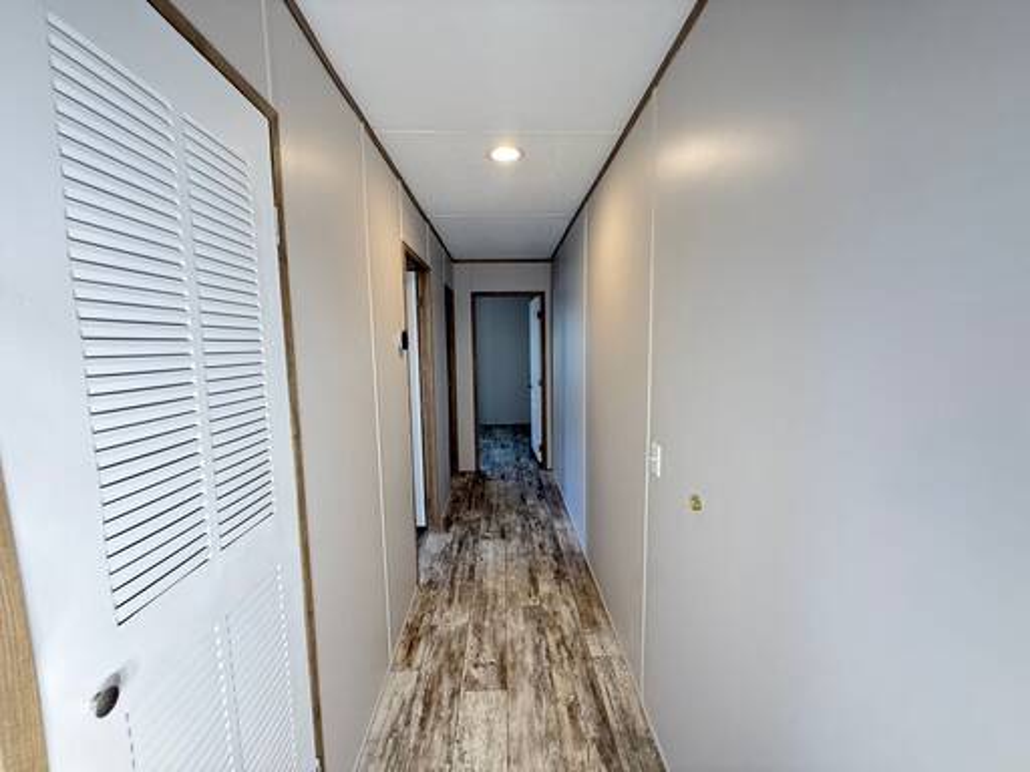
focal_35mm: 14
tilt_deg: -1.3
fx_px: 417
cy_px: 386
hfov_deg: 102.1
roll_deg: -0.4
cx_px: 515
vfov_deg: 85.7
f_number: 2.2
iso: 250
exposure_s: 1/120
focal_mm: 2.22
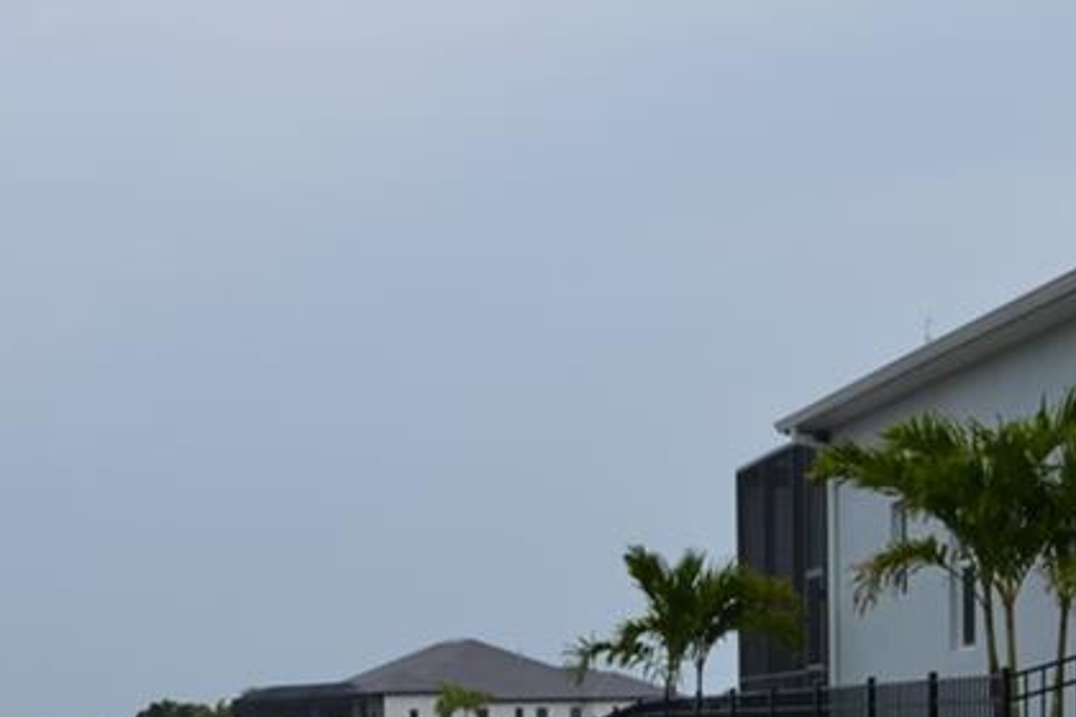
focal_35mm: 95
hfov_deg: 20.3
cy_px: 848
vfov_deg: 14.0
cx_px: -151
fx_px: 2839
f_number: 8
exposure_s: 1/250
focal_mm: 26
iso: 100
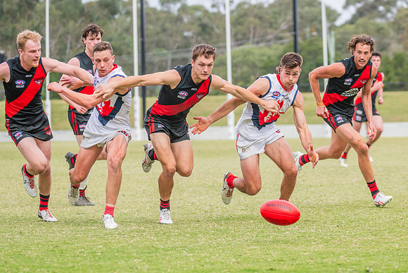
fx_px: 2181
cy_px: 154
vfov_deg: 7.1
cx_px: 231
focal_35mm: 192
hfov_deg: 10.7
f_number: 5.6
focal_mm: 170
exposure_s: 1/1250
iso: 800
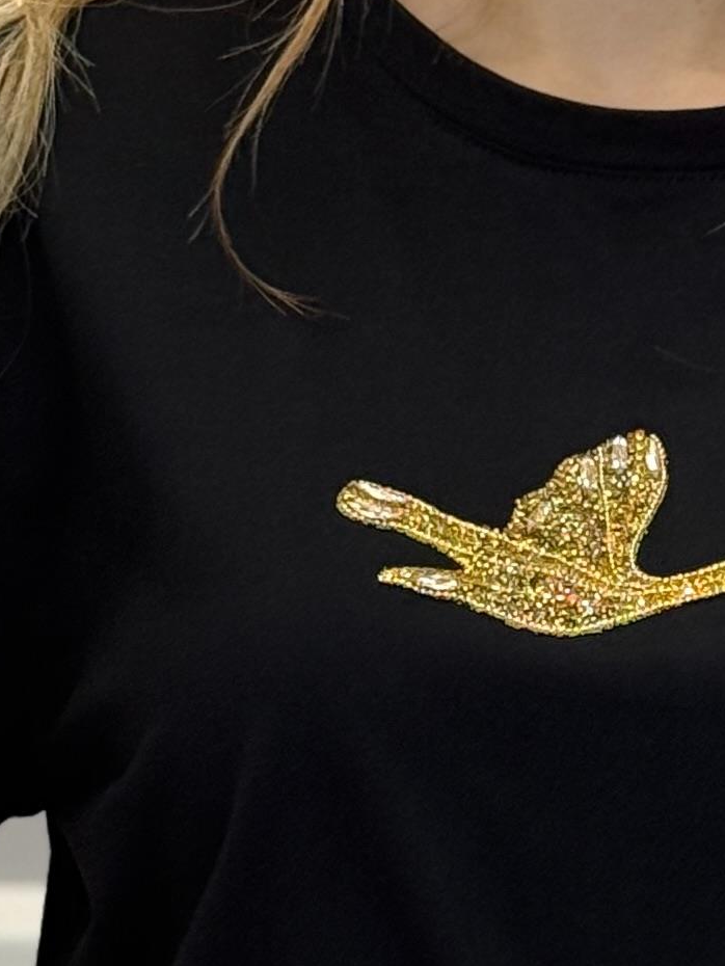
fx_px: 5806
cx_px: 595
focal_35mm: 208
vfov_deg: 9.5
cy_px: 735
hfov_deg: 7.1
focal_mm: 6.76
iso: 125
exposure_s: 1/100
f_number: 1.78
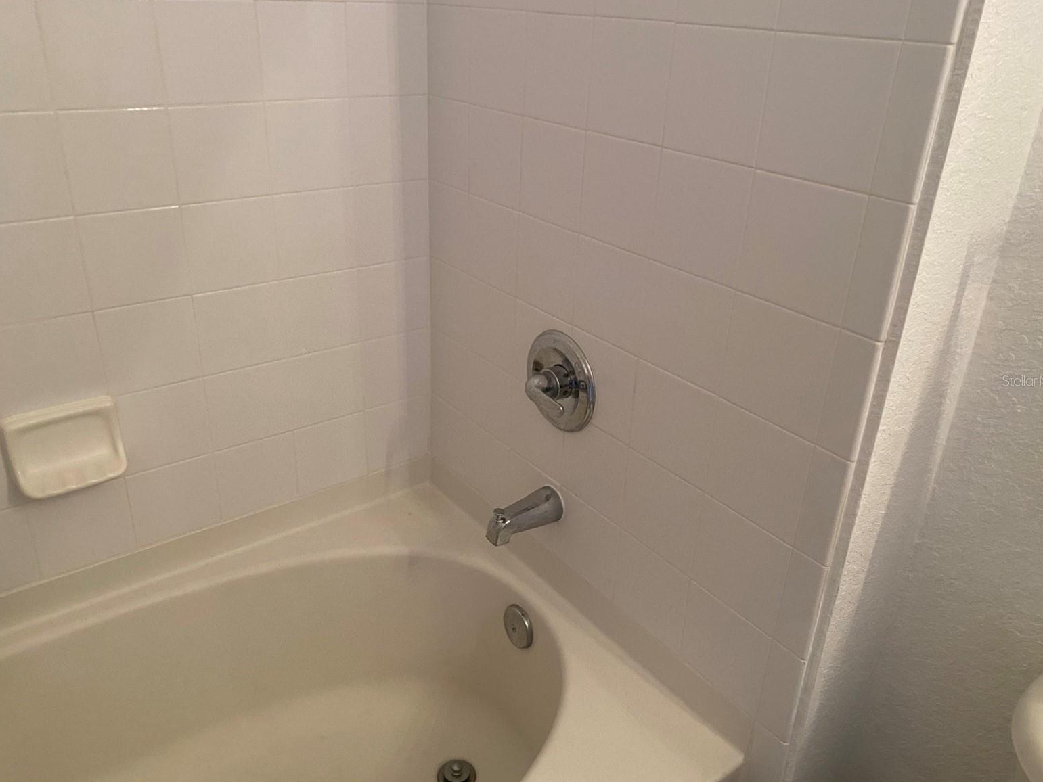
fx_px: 814
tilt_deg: -24.9
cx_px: 525
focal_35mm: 27
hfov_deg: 65.3
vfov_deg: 51.4
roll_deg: -2.0
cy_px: 380
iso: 250
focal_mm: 4.25
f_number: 1.8
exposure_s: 1/60
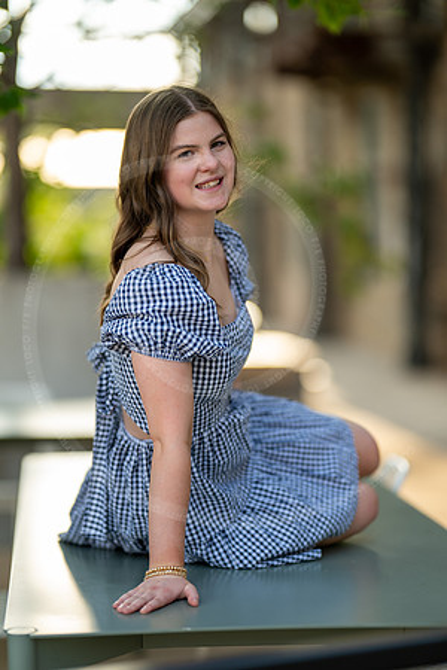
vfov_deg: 23.9
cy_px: 335
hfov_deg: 16.1
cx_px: 224
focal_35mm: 85
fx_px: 1583
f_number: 1.2
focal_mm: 85
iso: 200
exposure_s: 1/1600
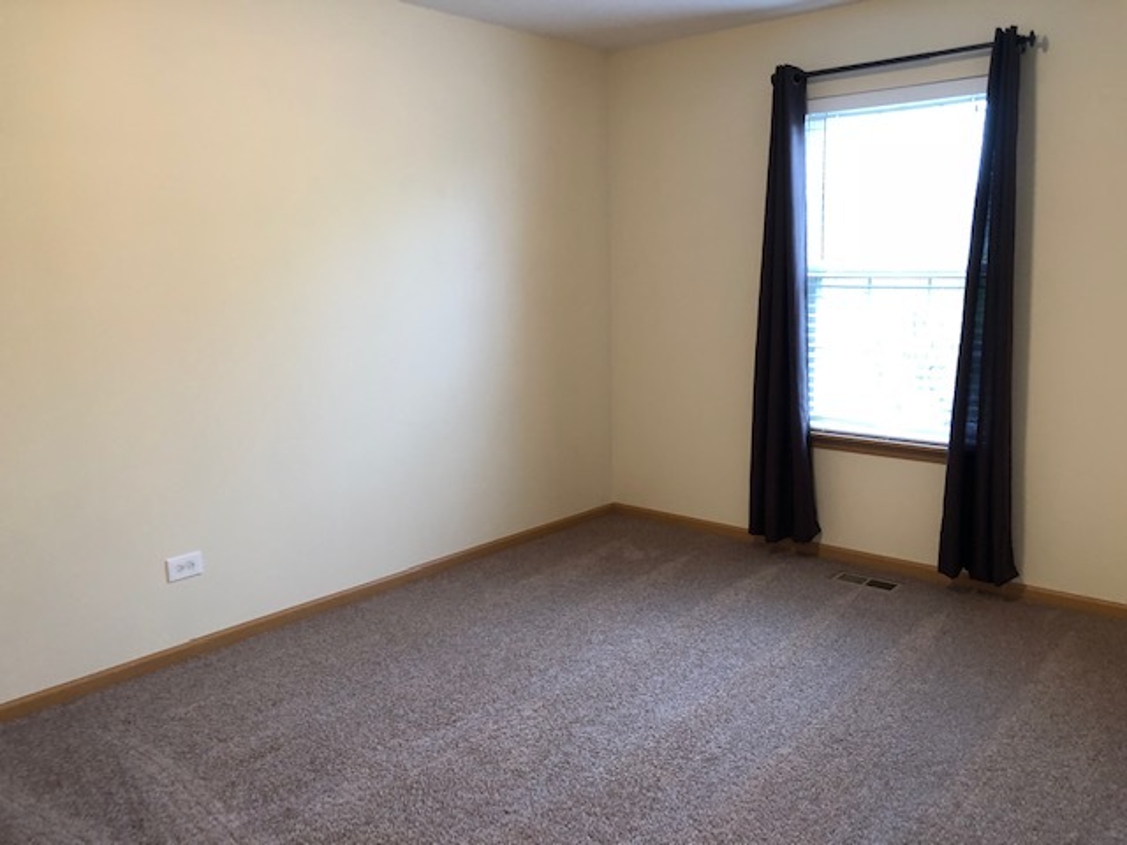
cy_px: 422
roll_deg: +1.6
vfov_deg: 49.7
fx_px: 912
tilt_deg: -9.6
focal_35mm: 28
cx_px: 564
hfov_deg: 63.4
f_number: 1.8
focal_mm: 4
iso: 40
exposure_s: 1/15
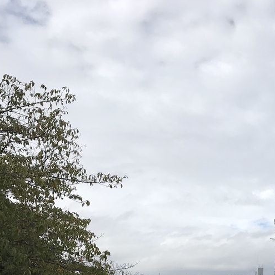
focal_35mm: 60
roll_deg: -1.9
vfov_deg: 27.7
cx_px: 292
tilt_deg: +10.3
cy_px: 239
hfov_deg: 26.6
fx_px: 539
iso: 25
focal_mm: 3.99
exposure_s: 1/5051
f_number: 1.8
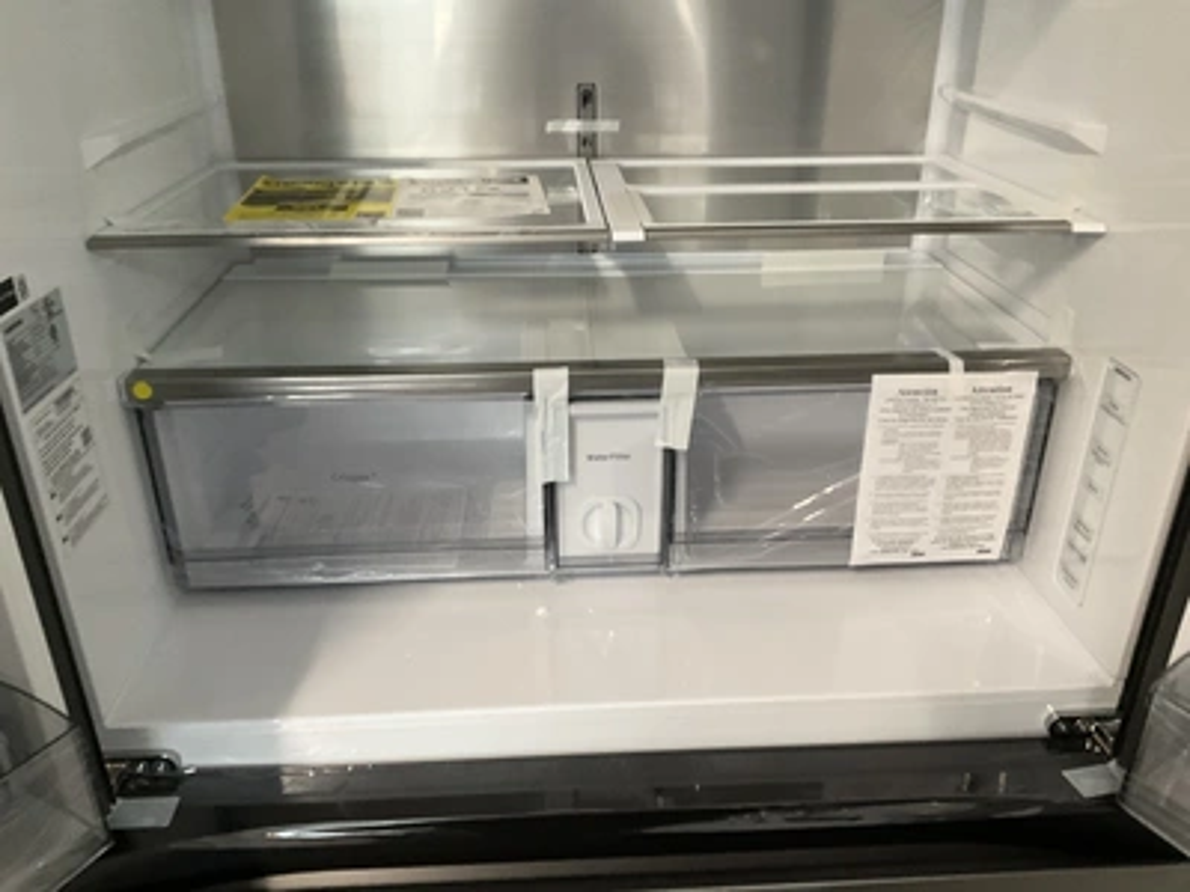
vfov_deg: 48.2
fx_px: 997
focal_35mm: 29
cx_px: 595
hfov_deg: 61.7
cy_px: 446
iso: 250
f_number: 1.8
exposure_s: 1/60
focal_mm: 3
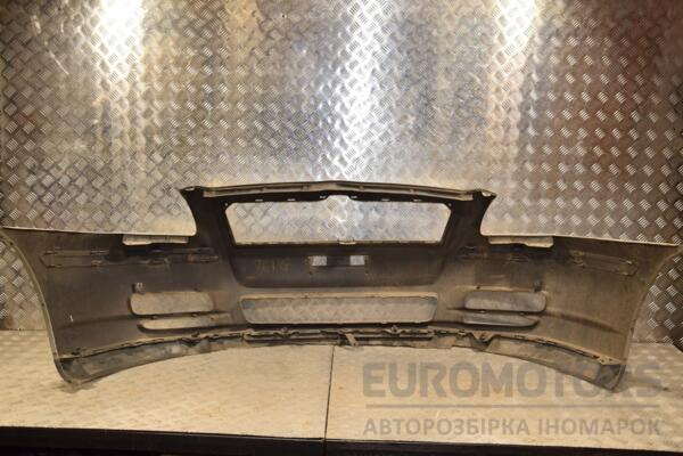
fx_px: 711
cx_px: 342
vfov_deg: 35.5
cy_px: 228
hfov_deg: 51.3
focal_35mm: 38
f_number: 8
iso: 800
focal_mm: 25
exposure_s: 1/200
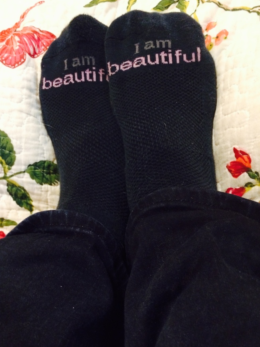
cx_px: 127
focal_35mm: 31
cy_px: 170
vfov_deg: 58.3
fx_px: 310
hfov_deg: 45.4
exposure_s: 1/15
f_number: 2.2
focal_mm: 4.12
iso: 320
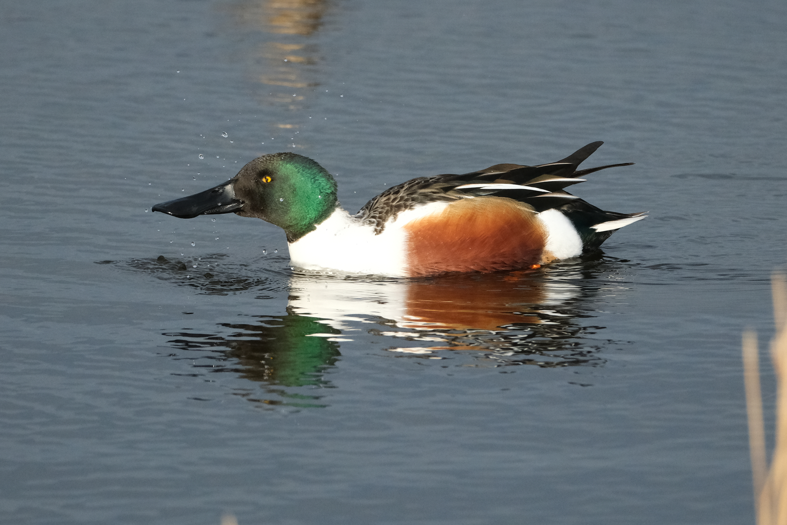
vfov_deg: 1.5
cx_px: 394
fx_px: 19673
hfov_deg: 2.3
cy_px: 262
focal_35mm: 900
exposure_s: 1/2000
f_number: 8
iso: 2500
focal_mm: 600
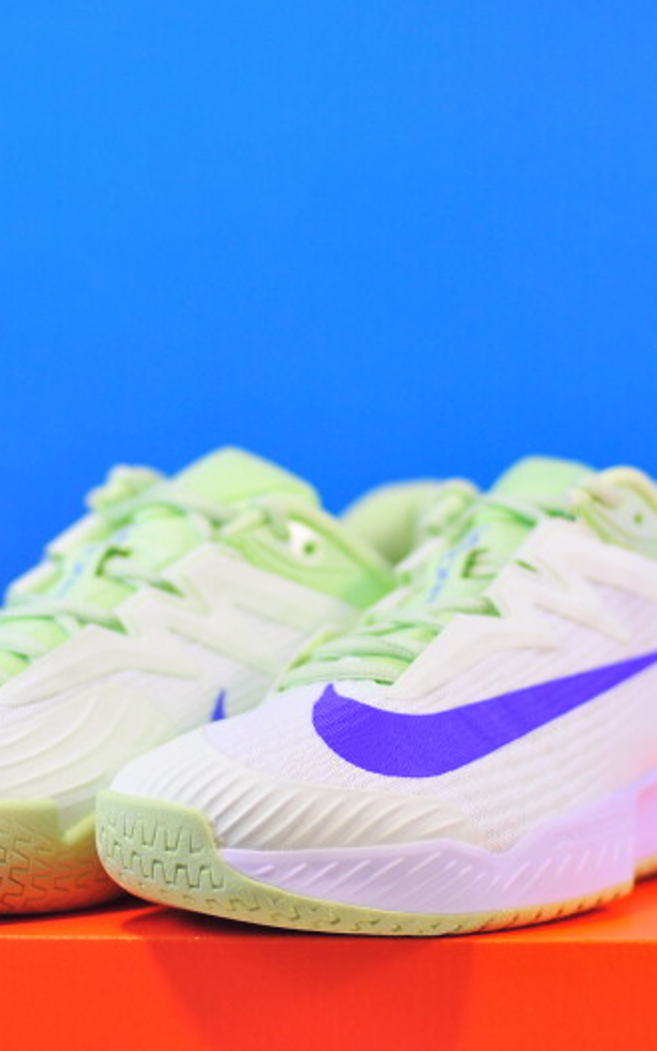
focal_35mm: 116
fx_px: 3321
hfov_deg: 11.3
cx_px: 294
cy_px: 526
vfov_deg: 18.0
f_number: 2
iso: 250
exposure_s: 1/320
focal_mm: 50
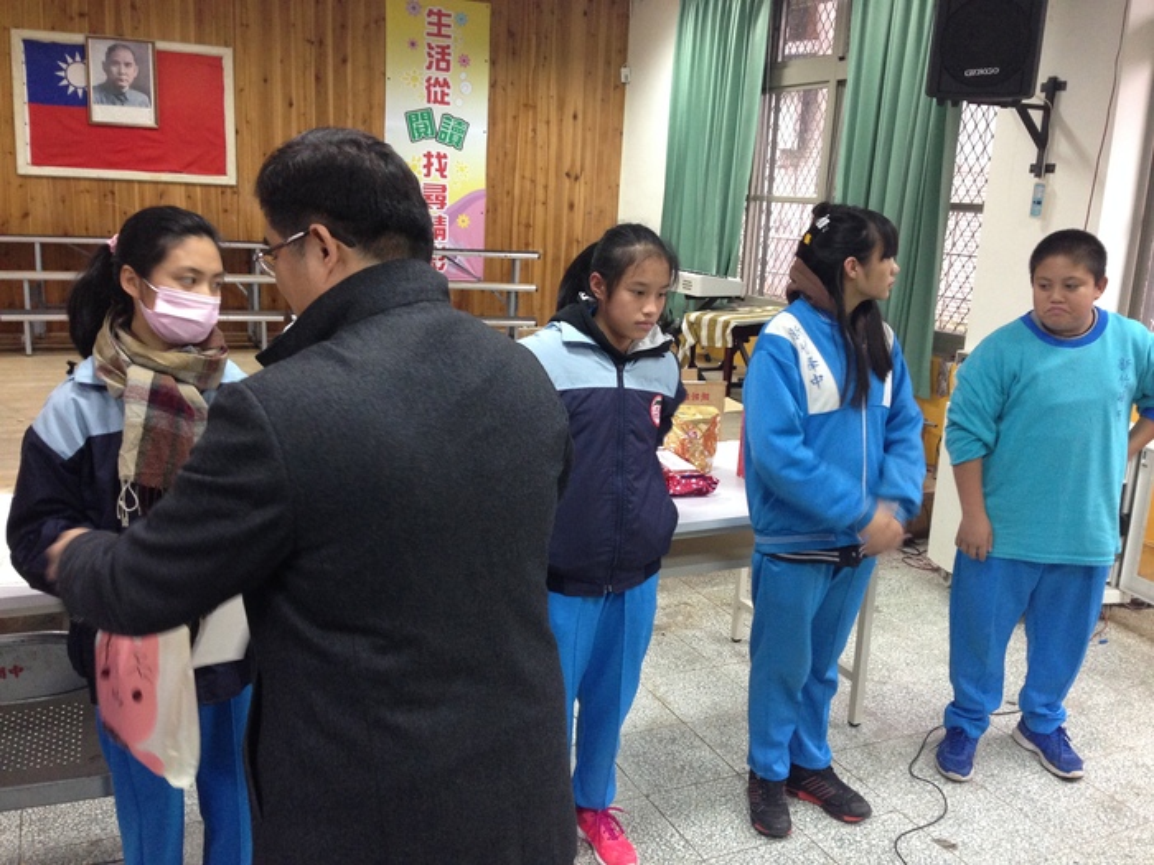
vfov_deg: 42.9
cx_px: 577
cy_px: 432
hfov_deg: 55.4
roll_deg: -2.4
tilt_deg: -11.7
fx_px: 1100
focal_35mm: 33
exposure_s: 1/20
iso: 200
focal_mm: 4.12
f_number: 2.4
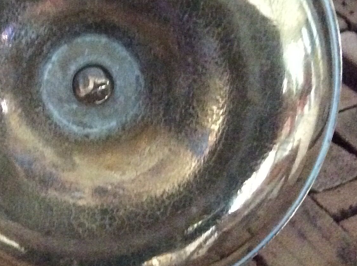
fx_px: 762
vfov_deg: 19.8
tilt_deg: -38.9
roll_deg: +3.0
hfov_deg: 25.9
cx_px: 75
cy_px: 104
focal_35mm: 74
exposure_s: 1/17
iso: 640
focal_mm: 3.3
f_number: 2.4
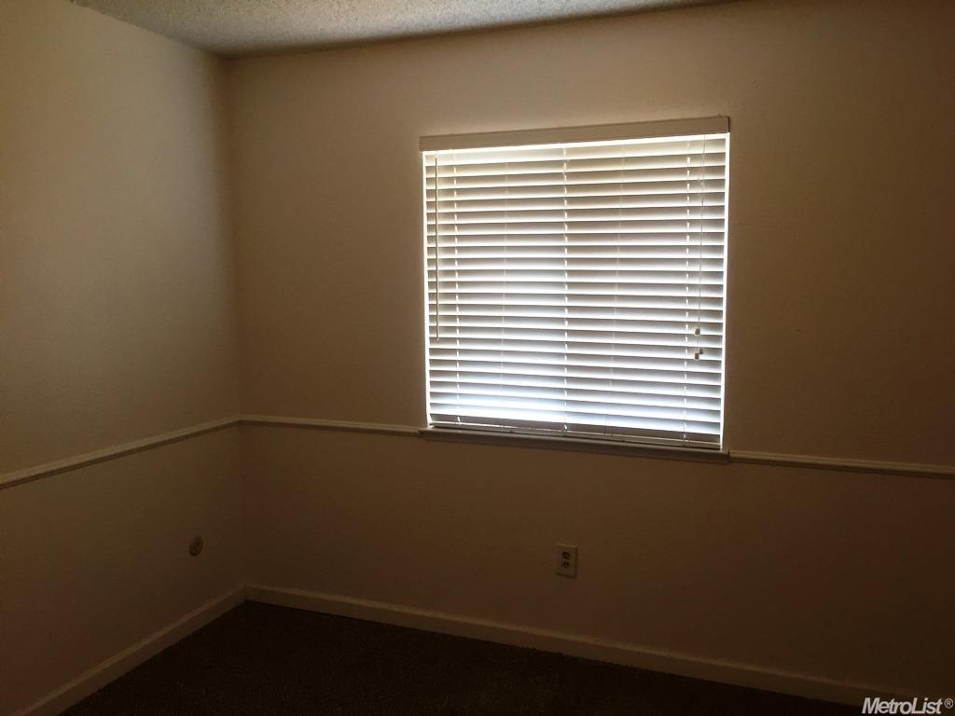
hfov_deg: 61.7
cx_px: 478
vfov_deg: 48.2
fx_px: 800
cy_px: 358
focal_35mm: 29
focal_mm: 4.15
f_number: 2.2
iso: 100
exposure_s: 1/30
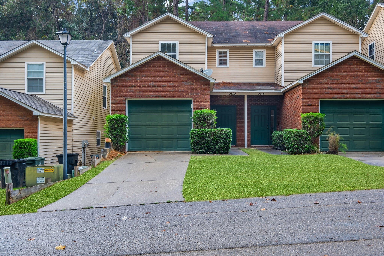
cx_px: 192
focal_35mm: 34
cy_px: 128
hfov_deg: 55.8
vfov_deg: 38.9
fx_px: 363
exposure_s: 1/40
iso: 250
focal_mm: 22.9
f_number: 8
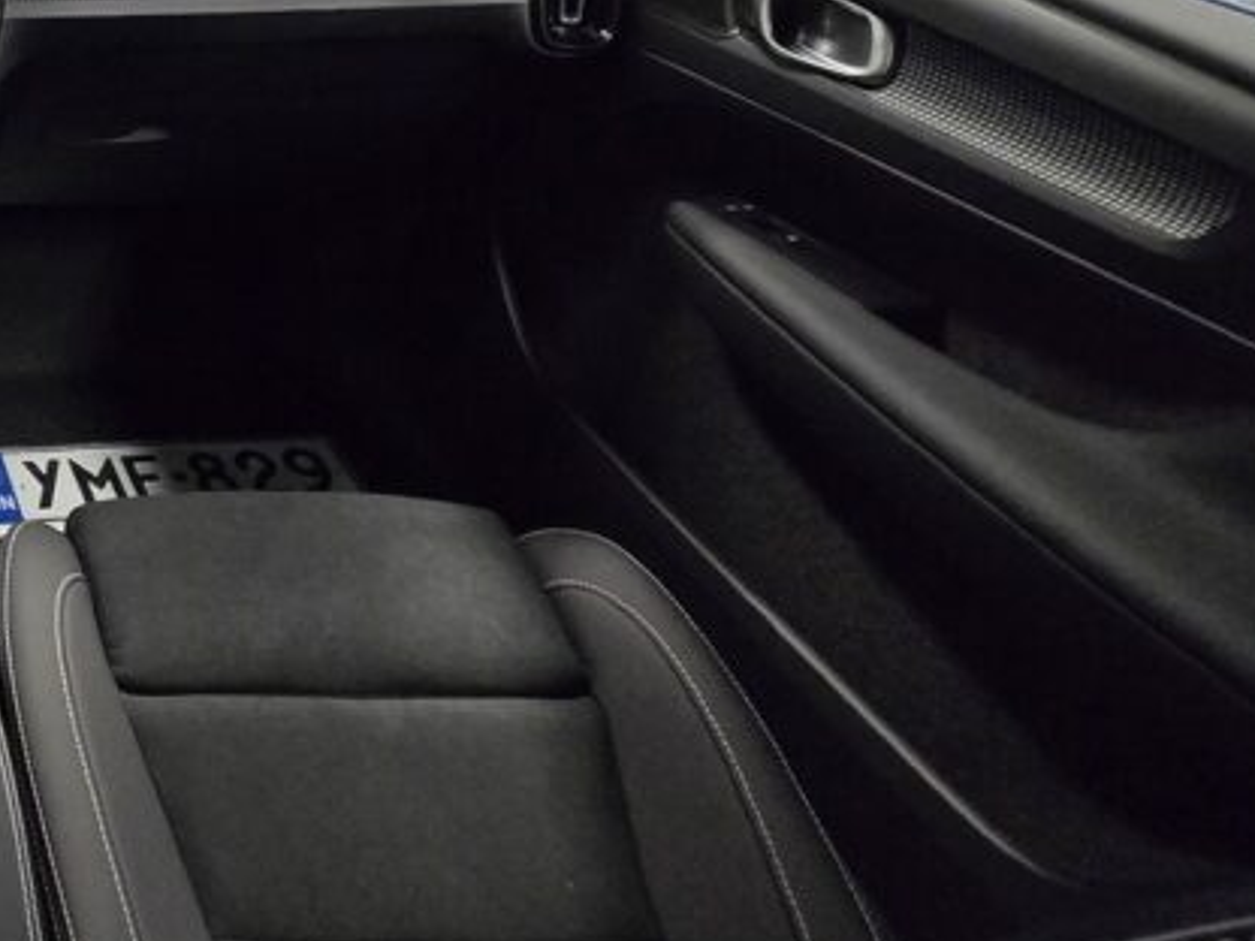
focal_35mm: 32
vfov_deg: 39.4
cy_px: 18
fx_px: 1160
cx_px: -199
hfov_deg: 41.7
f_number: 2.2
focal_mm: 1.7
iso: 500
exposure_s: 1/51
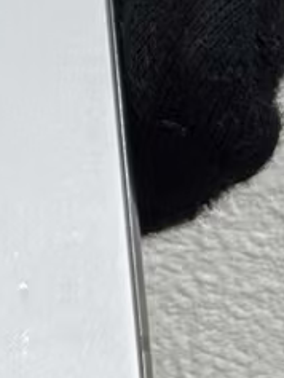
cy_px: -360
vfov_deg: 6.0
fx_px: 3541
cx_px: -418
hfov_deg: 4.5
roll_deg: +0.4
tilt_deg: +2.3
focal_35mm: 324
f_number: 1.78
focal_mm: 6.76
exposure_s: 1/100
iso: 64
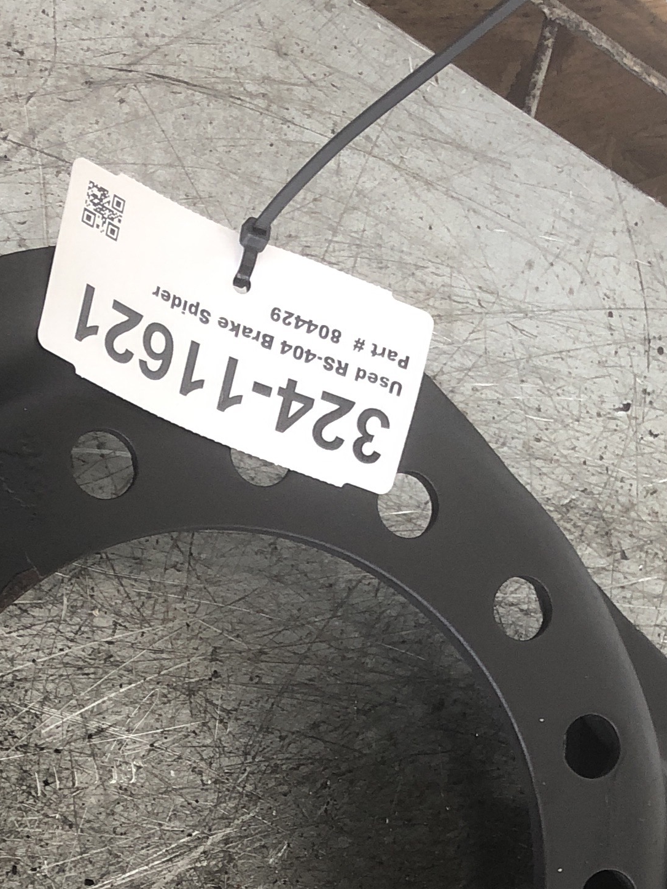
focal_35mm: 78
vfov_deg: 24.2
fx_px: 2003
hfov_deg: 18.8
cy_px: 836
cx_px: 189
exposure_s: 1/20
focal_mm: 3.99
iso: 40
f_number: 1.8
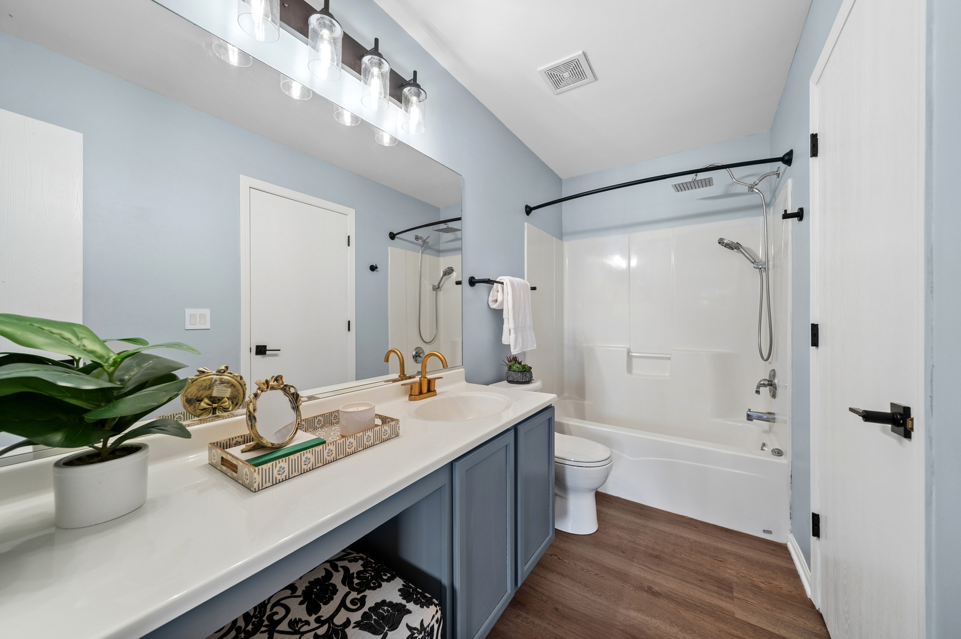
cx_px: 480
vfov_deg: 85.4
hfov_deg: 108.4
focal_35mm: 13
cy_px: 320
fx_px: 347
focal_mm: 13
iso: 400
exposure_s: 1/8
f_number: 8
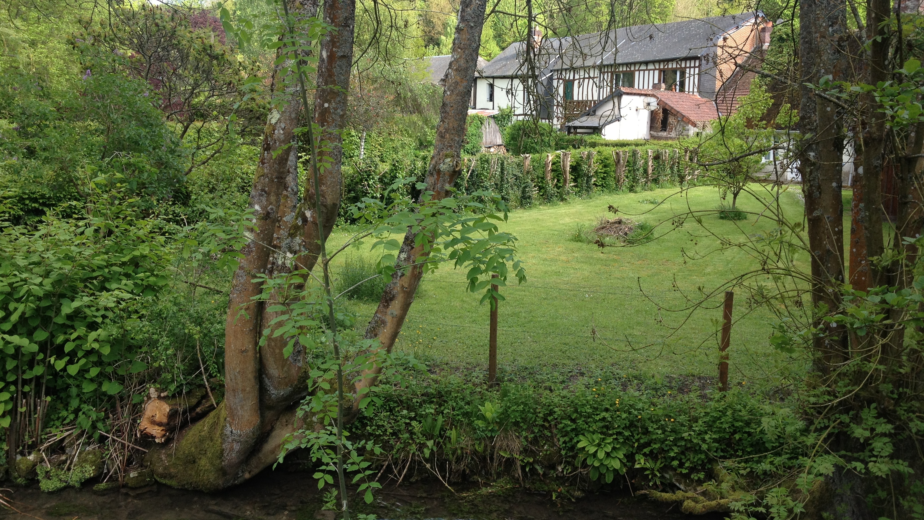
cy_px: 226
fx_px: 956
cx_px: 465
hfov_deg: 51.6
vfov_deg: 30.4
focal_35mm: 39
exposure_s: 1/300
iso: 50
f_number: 2.4
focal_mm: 4.28
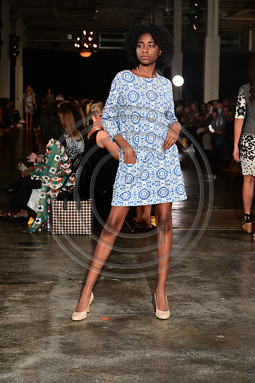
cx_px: 128
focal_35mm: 78
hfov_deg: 17.5
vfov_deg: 26.0
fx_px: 830
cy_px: 192
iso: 1000
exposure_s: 1/160
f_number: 6.3
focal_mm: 78
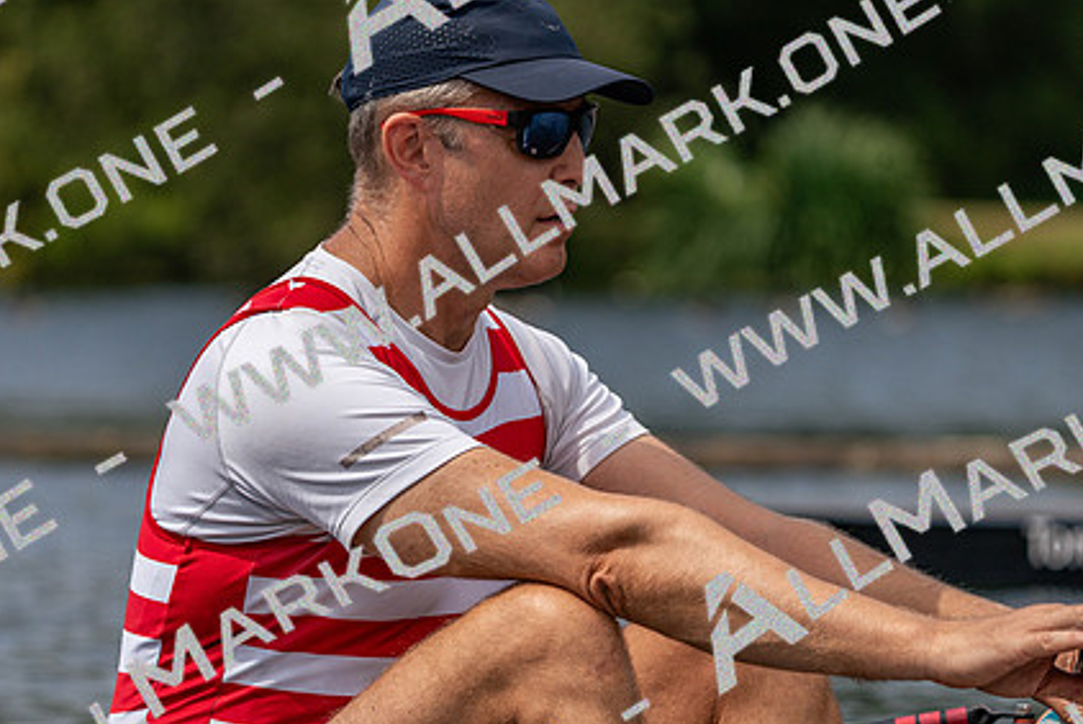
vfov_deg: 4.1
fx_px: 10054
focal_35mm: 334
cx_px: 485
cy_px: 451
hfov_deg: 6.2
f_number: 5.6
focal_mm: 243
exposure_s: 1/1600
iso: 200
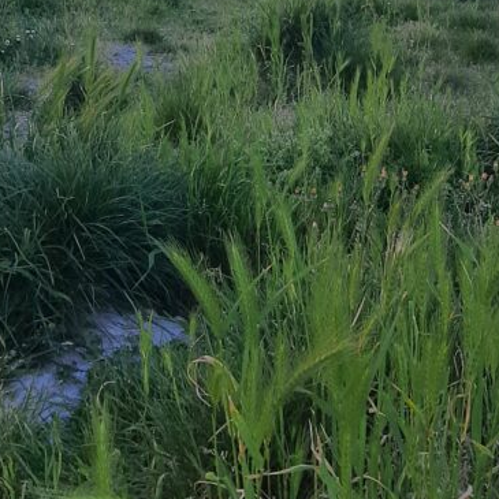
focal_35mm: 67
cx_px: 381
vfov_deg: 25.0
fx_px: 1093
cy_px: 51
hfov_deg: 25.4
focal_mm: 3.93
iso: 40
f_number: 1.7
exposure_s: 1/861
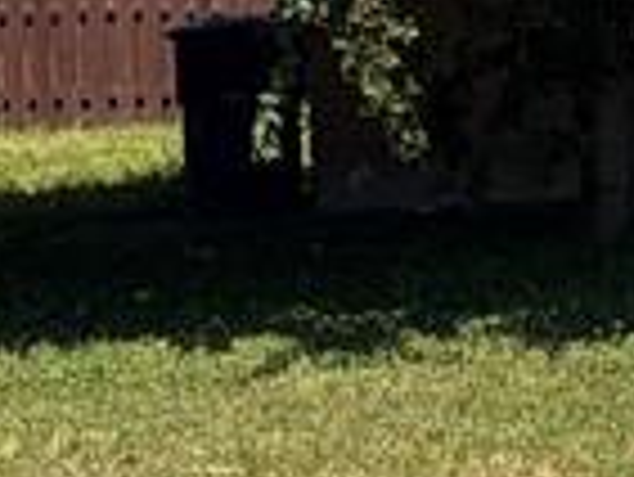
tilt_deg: -0.7
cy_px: -9
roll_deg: +0.3
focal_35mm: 189
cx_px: 1048
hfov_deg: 10.0
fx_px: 3465
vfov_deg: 7.8
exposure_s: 1/4065
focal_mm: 5.96
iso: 50
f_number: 1.6
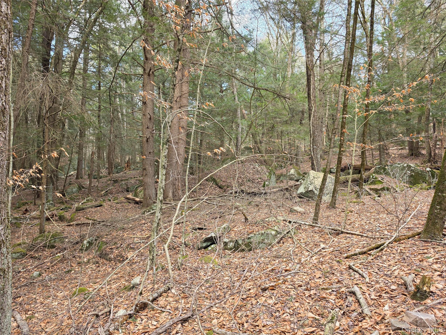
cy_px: 168
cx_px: 223
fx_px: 296
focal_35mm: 23
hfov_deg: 73.9
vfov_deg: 58.9
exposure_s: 1/180
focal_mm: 6.5
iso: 40
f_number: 1.4
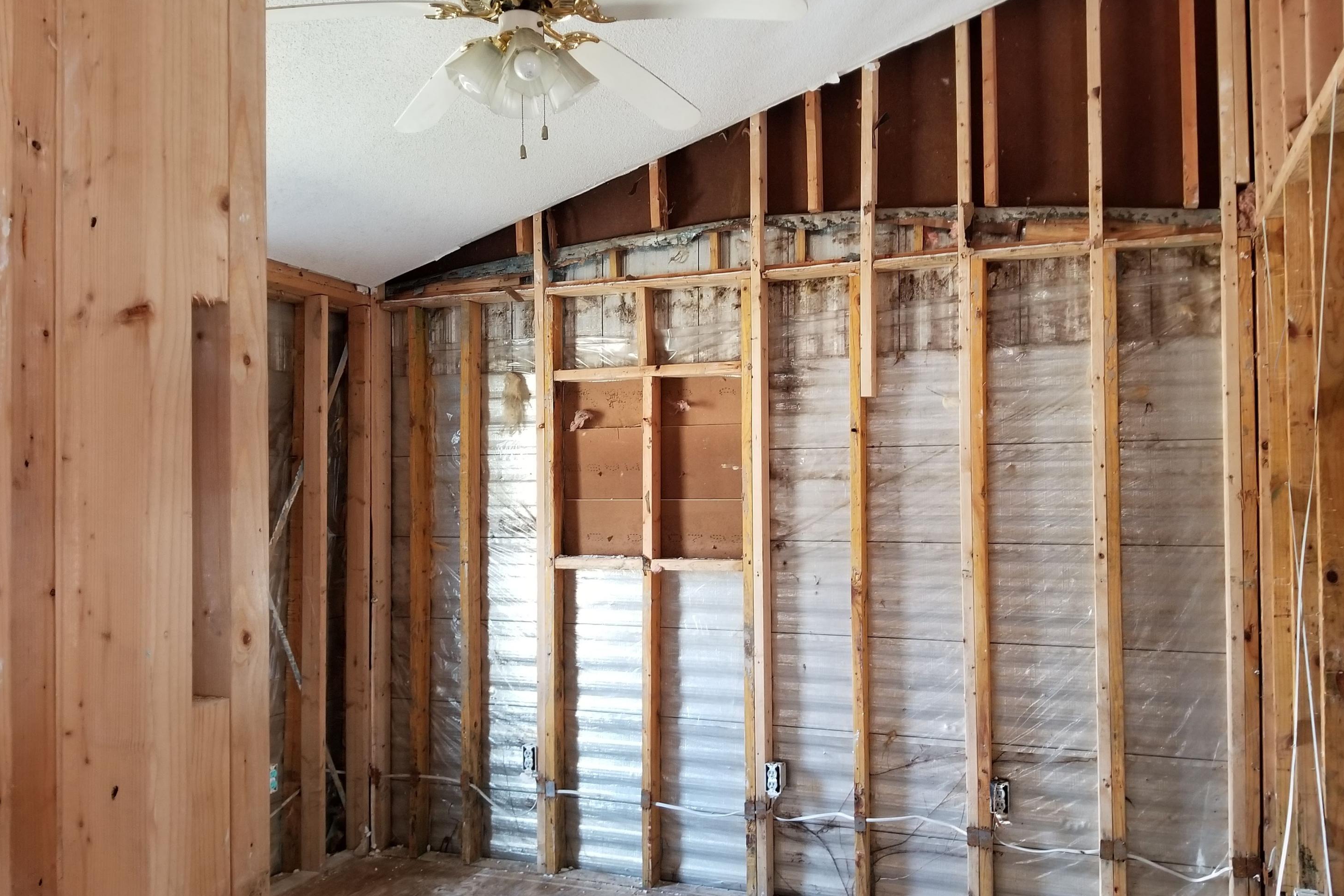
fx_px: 1045
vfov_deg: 46.4
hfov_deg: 65.5
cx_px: 687
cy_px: 482
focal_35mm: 28
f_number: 1.7
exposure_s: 1/23
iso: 200
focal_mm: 4.25
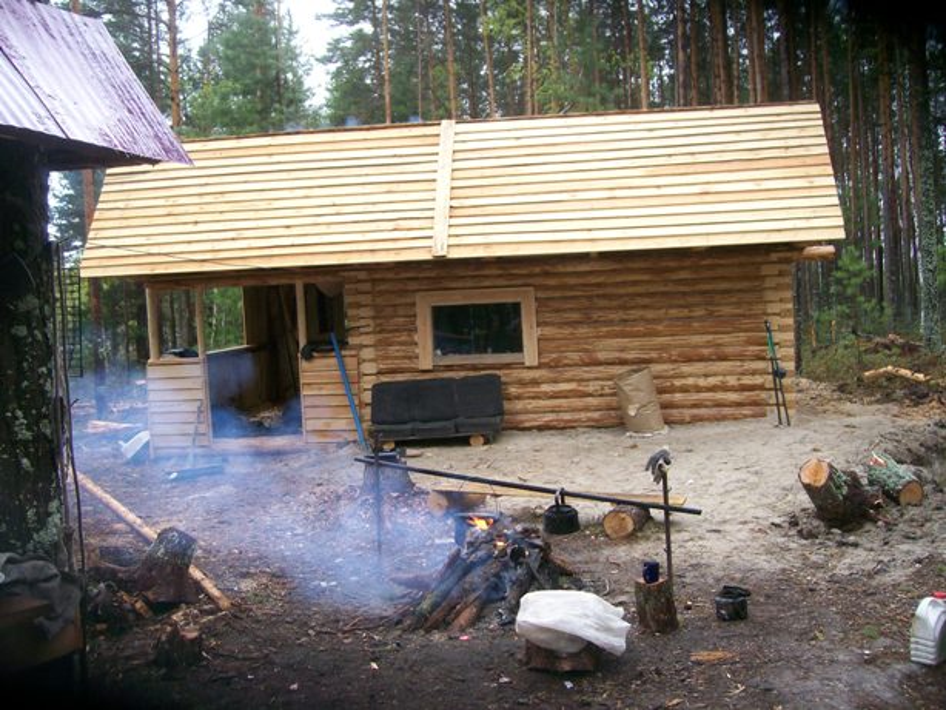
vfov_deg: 40.7
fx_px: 957
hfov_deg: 52.6
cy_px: 355
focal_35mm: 35
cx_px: 473
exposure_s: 1/71.4
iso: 80
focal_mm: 5.8
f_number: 2.8
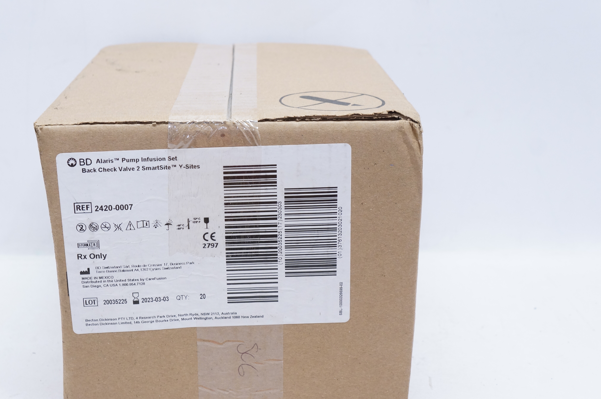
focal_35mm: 53
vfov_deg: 25.6
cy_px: 225
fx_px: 877
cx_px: 247
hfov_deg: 37.7
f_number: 6.3
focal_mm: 29
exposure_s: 1/40
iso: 800
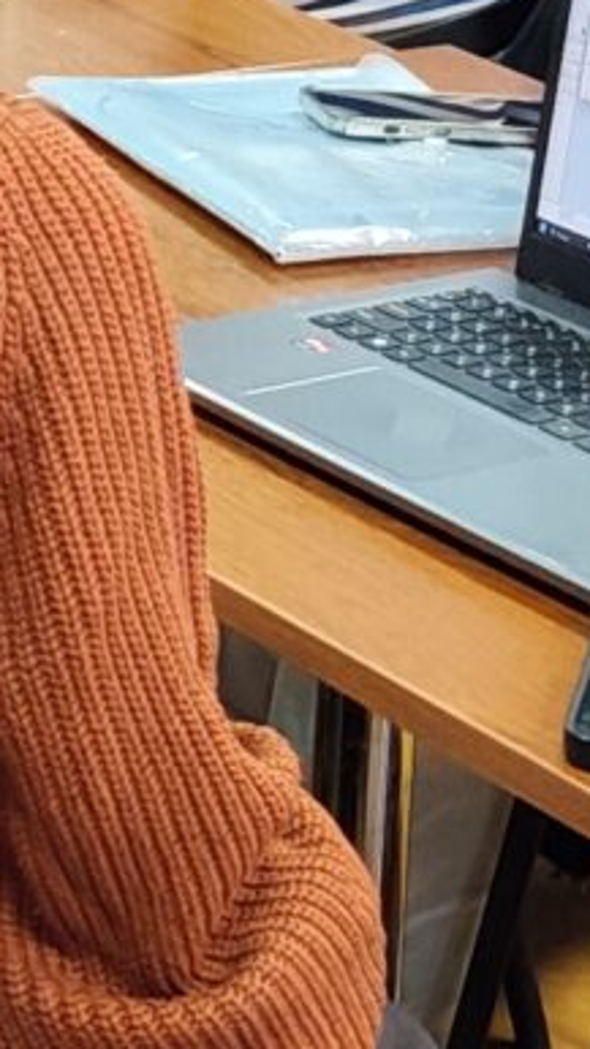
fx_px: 4619
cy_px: -299
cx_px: 190
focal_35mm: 166
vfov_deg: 12.6
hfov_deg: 7.3
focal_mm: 6.07
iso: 640
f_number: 1.7
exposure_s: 1/33.3
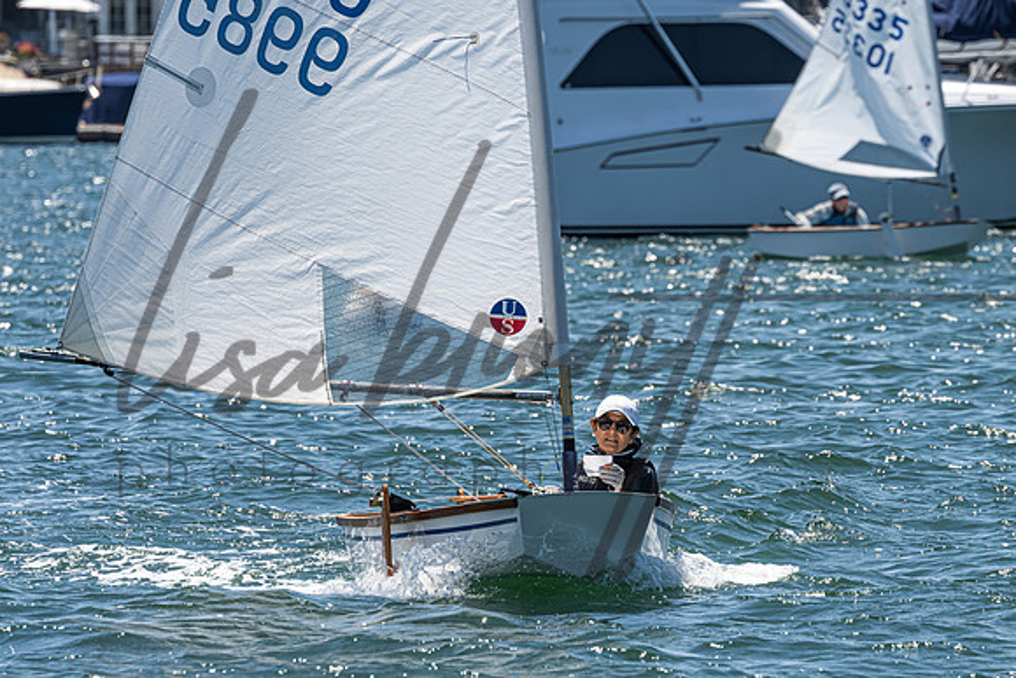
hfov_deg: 3.8
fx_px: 15415
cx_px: 594
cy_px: 412
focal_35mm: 546
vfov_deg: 2.5
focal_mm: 400
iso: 400
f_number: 11
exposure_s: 1/640
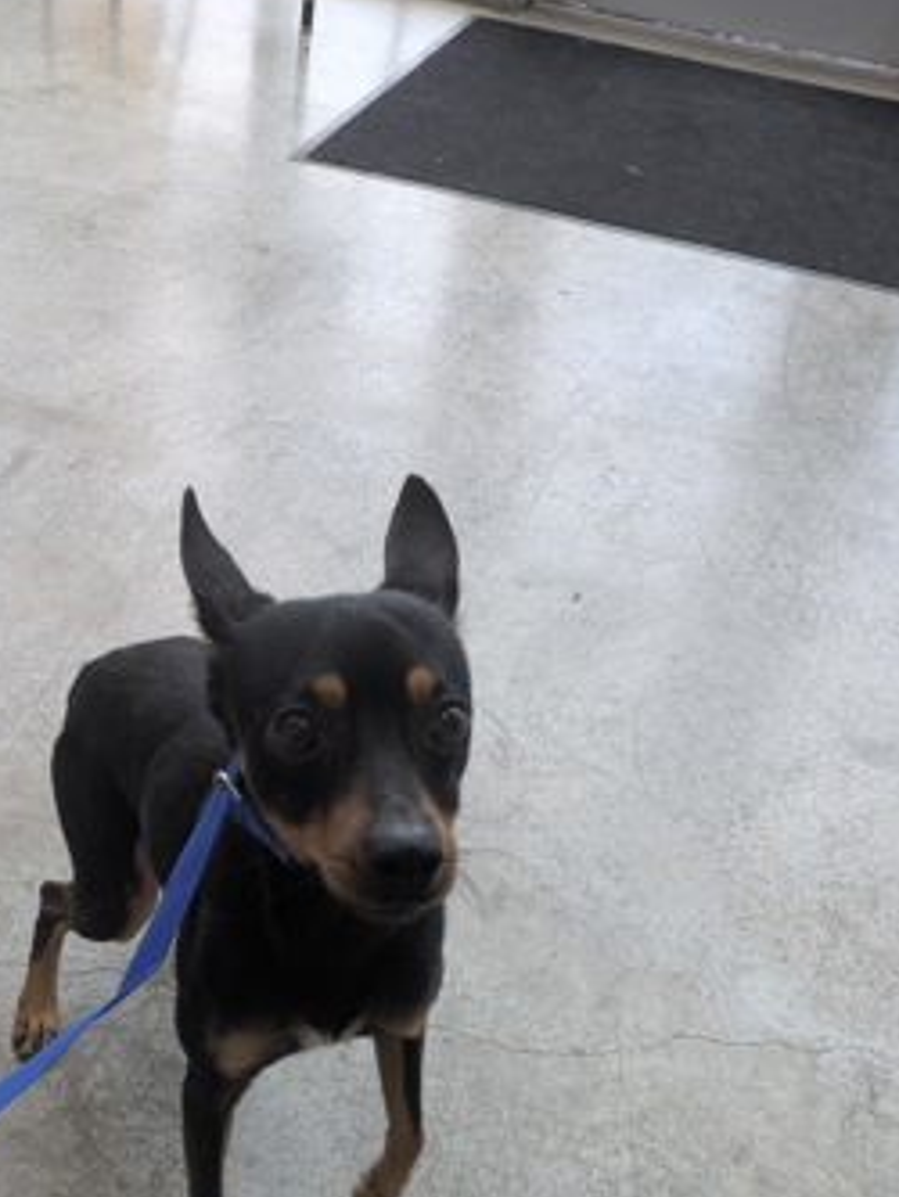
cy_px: 965
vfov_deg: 42.7
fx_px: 1453
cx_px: 363
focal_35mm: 42
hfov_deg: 34.3
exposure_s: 1/202
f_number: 1.89
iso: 62
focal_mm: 5.43
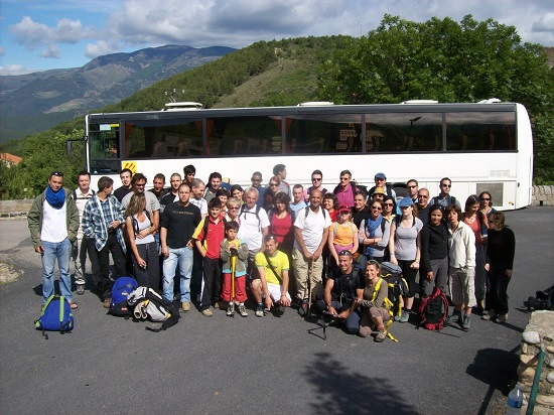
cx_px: 277
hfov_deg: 51.4
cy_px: 208
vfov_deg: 39.6
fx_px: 576
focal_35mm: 36
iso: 80
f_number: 4.8
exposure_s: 1/727
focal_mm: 6
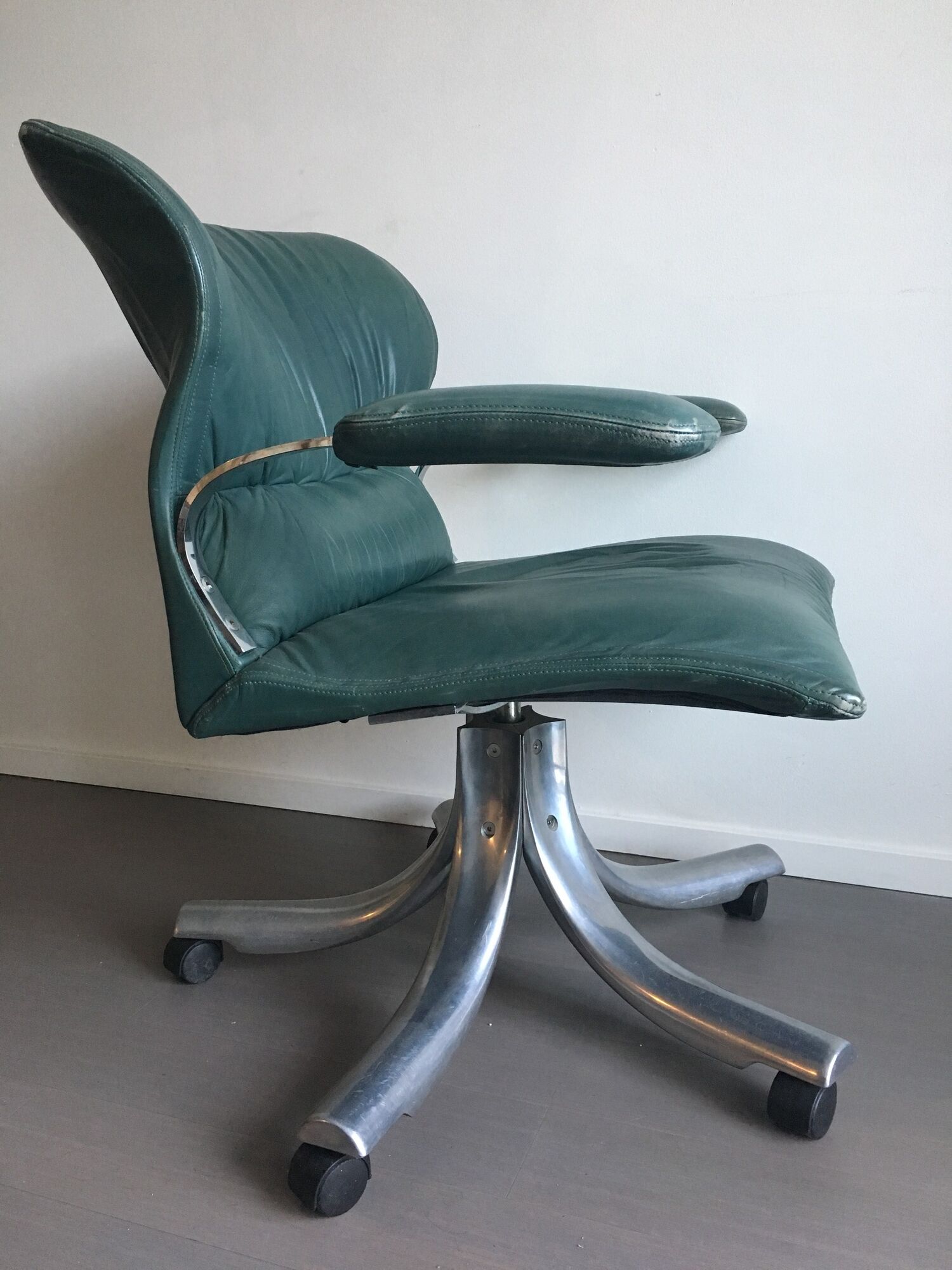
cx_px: 476
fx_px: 1063
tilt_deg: -13.5
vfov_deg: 61.7
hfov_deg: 48.2
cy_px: 635
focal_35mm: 29
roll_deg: +0.9
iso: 200
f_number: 2.2
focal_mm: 4.15
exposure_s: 1/33
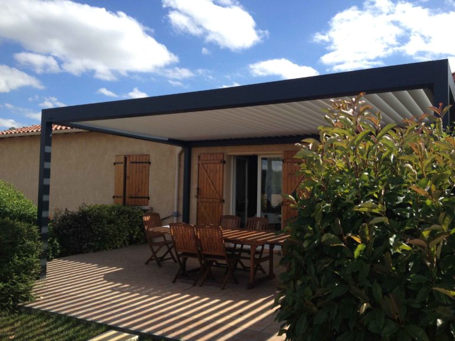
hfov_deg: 52.6
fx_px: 460
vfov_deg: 40.7
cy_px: 170
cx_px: 228
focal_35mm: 35
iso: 50
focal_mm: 4.28
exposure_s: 1/1346
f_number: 2.4
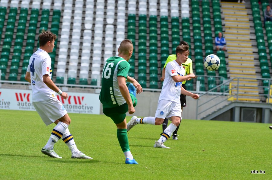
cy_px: 90
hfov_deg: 8.9
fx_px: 1753
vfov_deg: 5.9
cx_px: 136
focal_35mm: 232
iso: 500
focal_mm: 155
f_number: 5.6
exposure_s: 1/2000
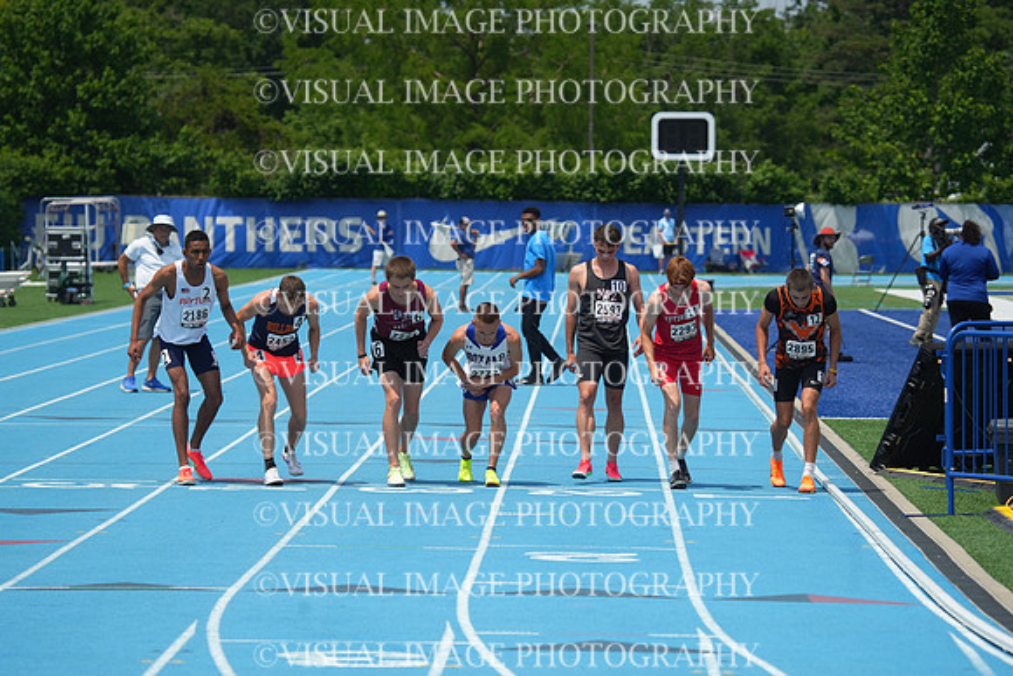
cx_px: 506
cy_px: 338
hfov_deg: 10.8
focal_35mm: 190
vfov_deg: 7.2
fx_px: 5347
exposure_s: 1/2500
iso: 400
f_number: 5.6
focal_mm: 190
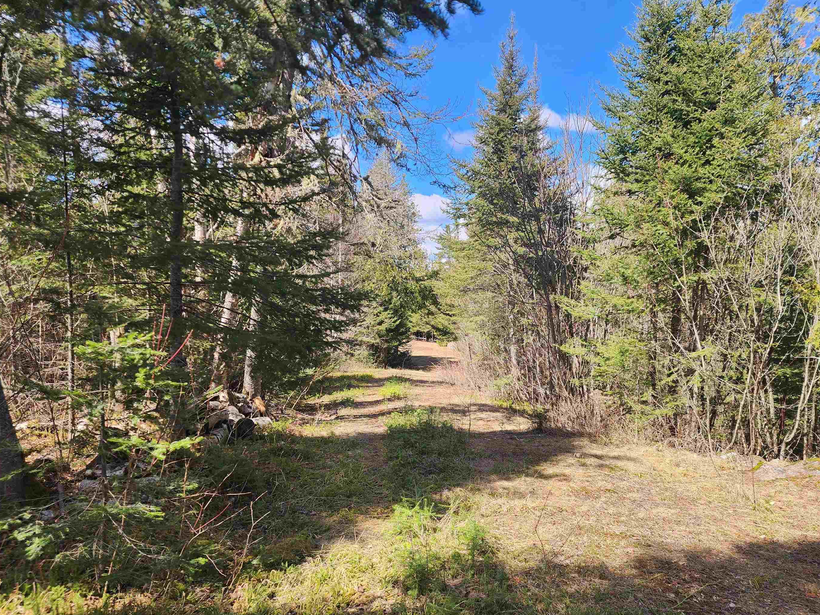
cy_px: 342
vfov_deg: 52.9
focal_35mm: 26
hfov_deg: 67.2
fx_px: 616
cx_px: 436
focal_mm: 6.4
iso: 12
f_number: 1.8
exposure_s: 1/363
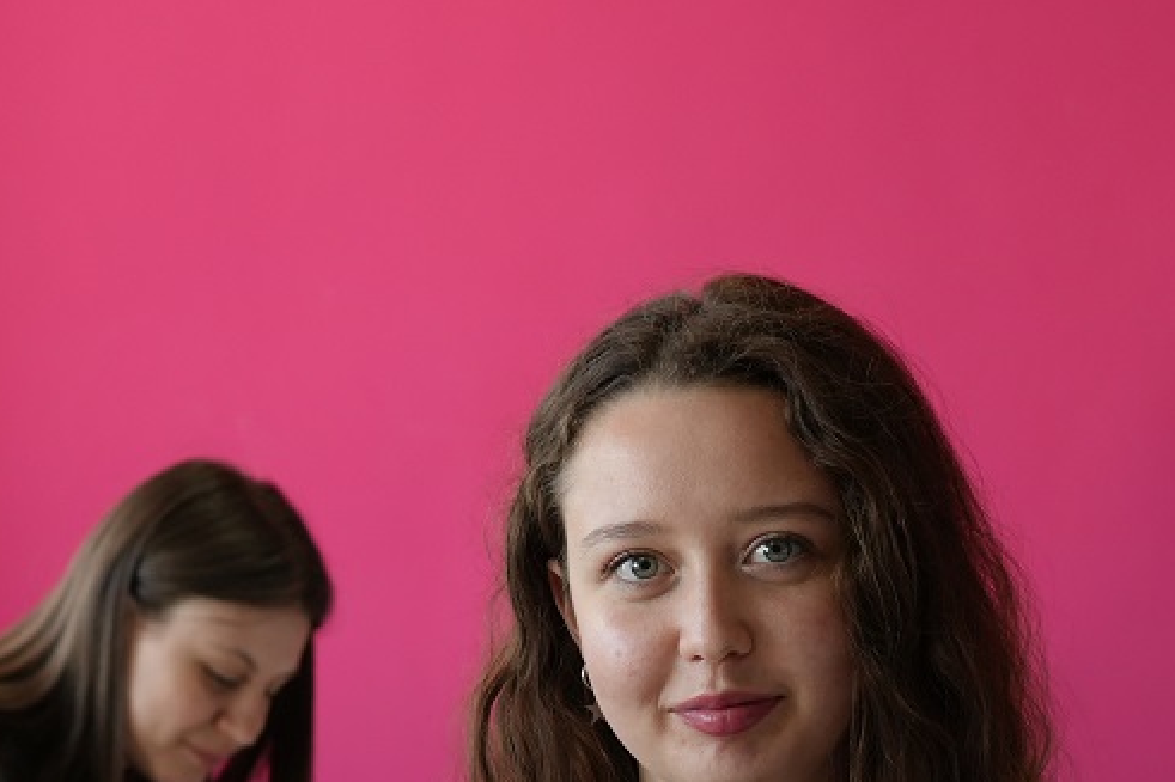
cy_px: 935
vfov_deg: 10.2
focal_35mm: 132
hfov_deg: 15.5
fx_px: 4307
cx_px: 735
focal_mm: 40
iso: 400
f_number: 4
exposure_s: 1/160
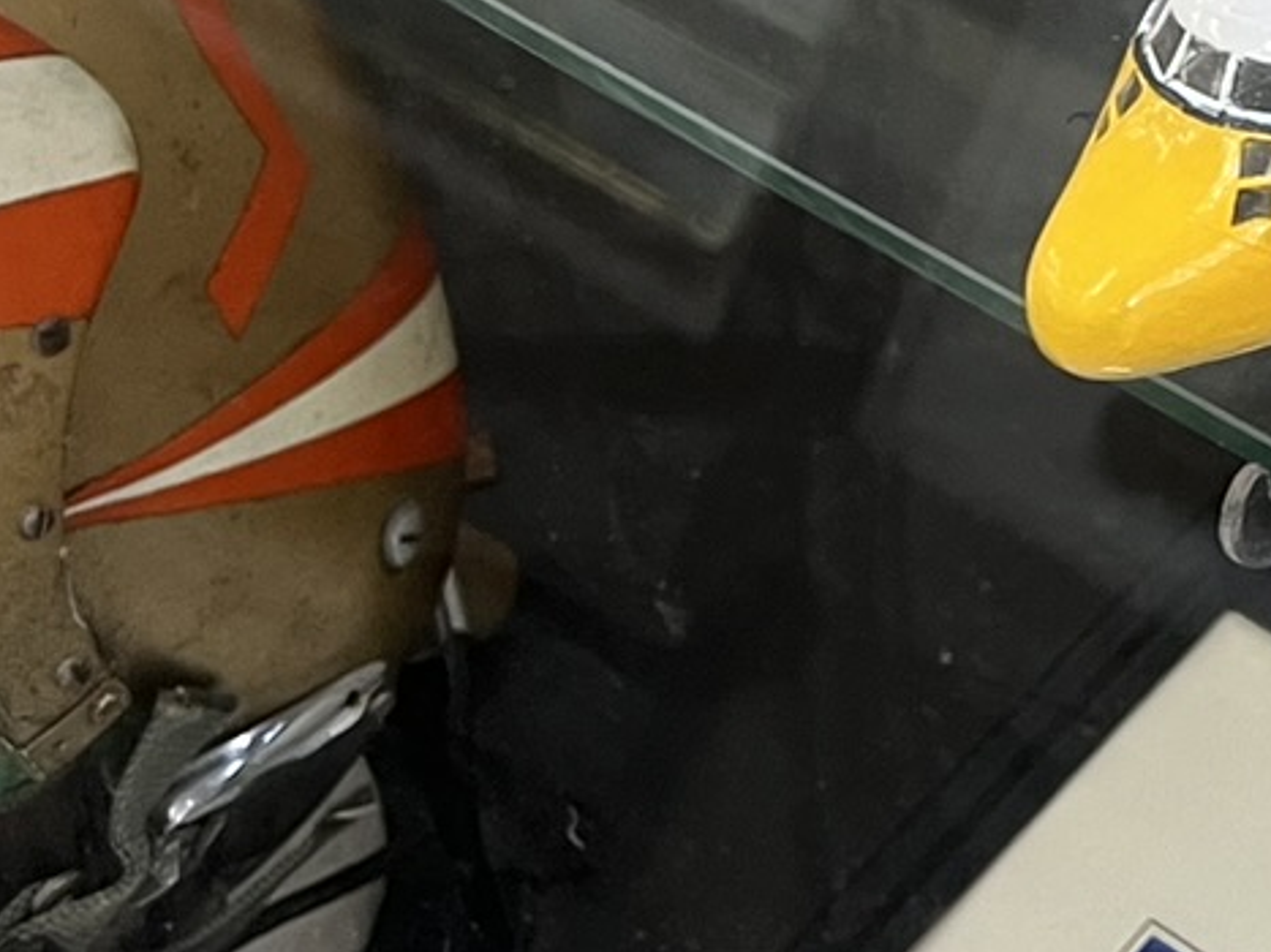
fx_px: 4185
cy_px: -373
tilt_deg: -38.1
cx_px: 2166
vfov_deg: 12.5
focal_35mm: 114
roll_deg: +0.5
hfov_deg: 15.3
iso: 125
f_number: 1.5
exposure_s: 1/60
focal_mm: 5.7
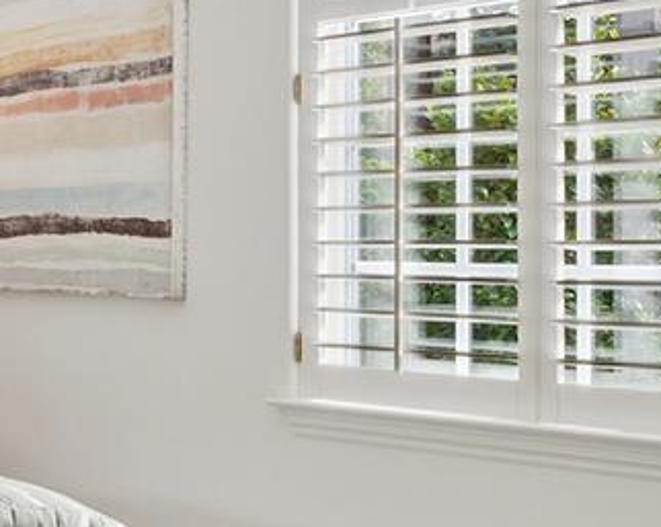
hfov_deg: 19.6
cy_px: 269
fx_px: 1693
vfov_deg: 17.7
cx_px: -287
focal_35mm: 87
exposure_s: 1/15
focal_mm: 16.5
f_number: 22
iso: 400
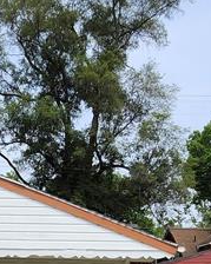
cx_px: 11
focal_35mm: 58
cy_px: 318
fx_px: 453
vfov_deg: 28.3
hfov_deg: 25.2
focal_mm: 1.74
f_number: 2.2
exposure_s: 1/1756
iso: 40
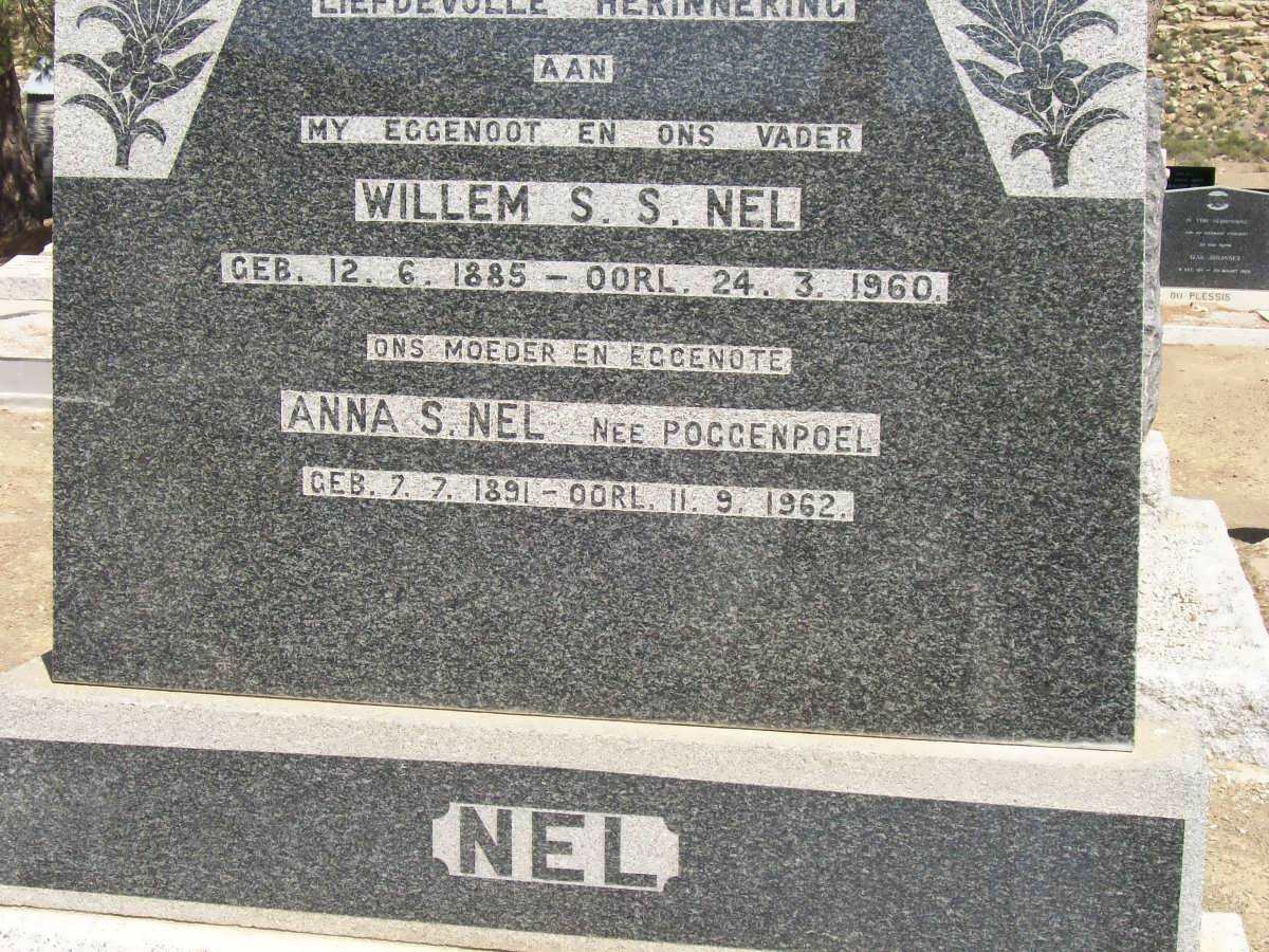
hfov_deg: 34.3
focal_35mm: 56
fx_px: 2053
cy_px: 476
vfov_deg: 26.1
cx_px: 634
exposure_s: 1/339
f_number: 6
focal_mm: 9.4
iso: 80
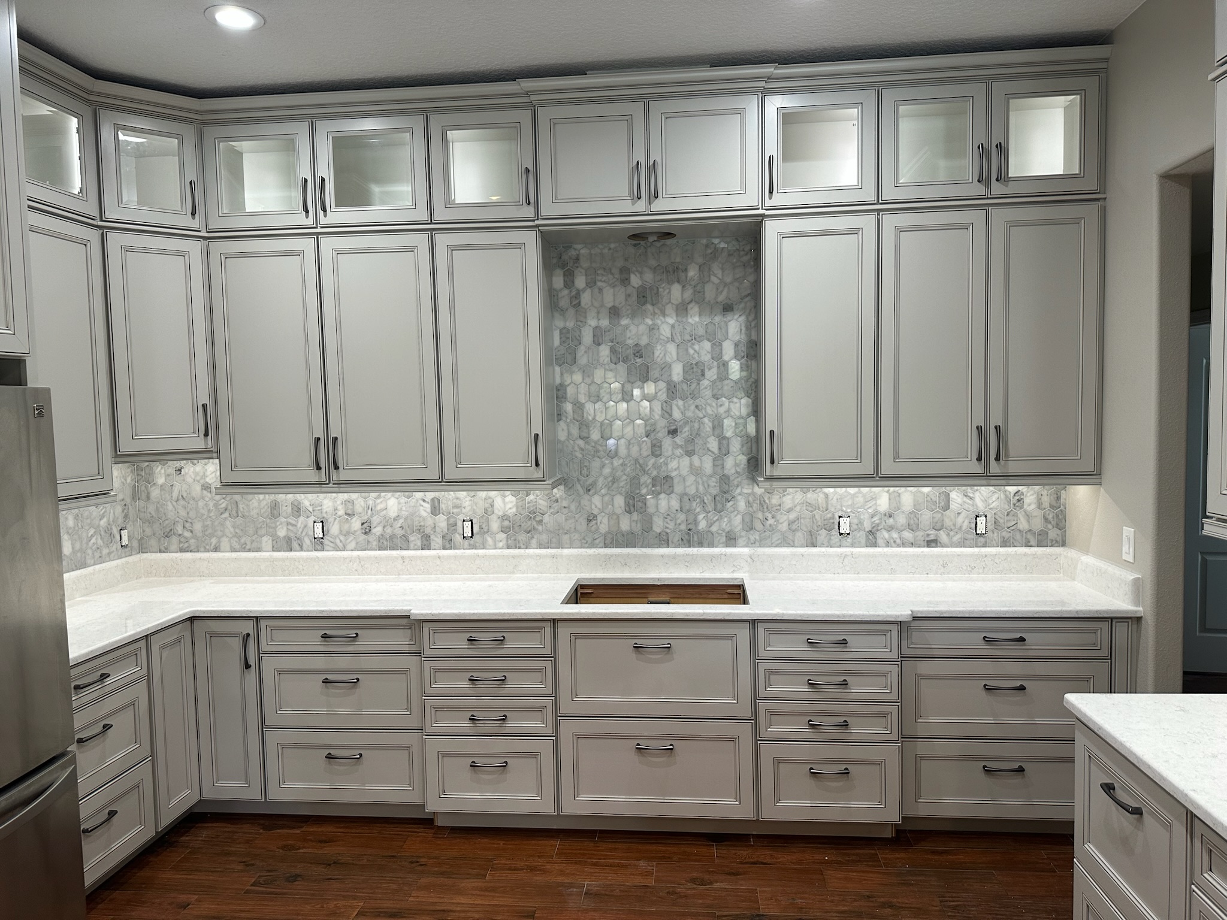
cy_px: 460
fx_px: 851
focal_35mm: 24
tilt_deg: -3.4
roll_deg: +1.6
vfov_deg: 56.8
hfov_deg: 71.6
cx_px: 614
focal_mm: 6.86
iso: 100
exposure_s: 1/63
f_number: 1.78
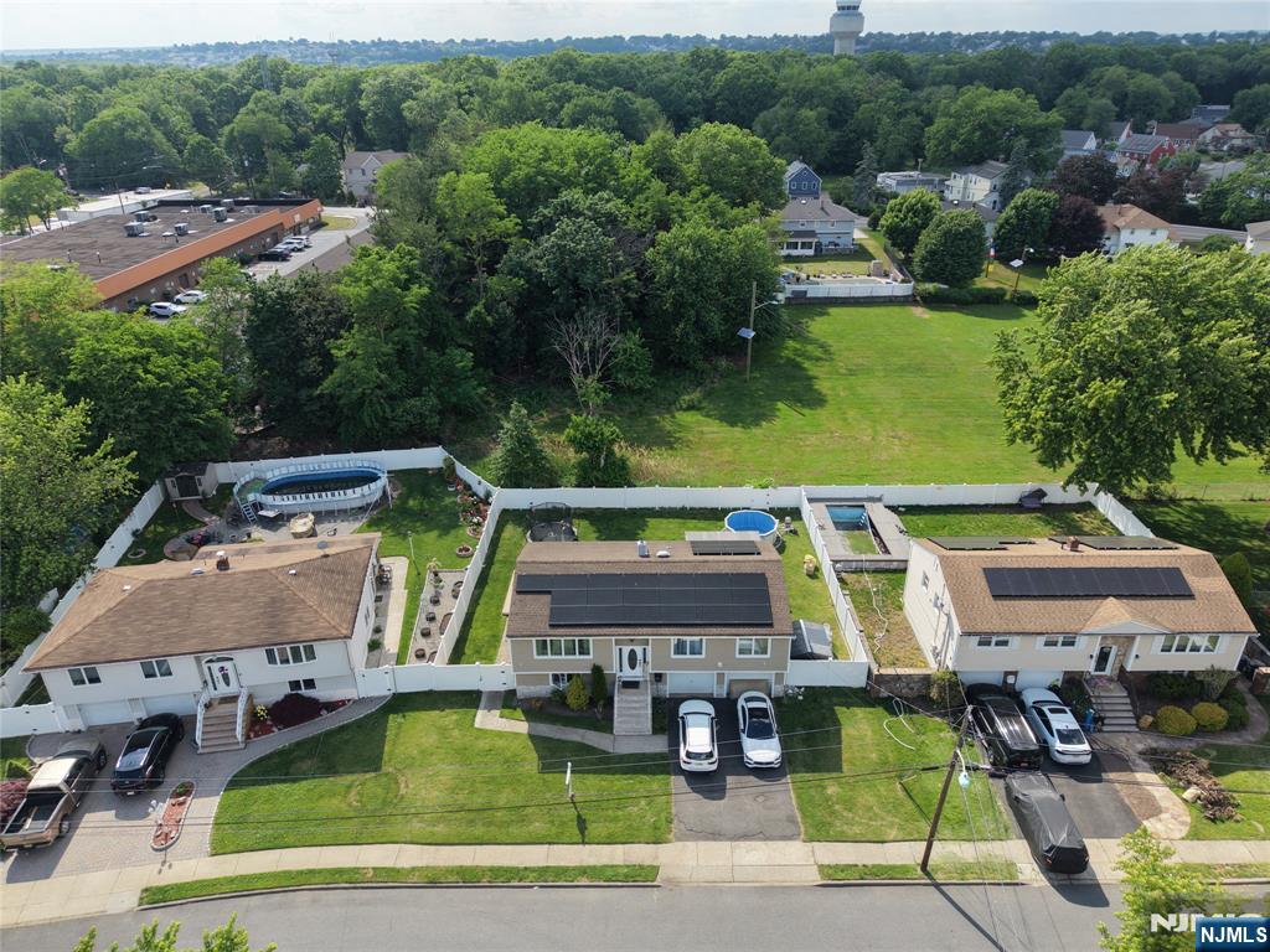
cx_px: 635
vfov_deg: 56.8
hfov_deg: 71.6
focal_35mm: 24
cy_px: 476
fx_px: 881
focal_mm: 8.67
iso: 100
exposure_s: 1/1250
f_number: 1.8
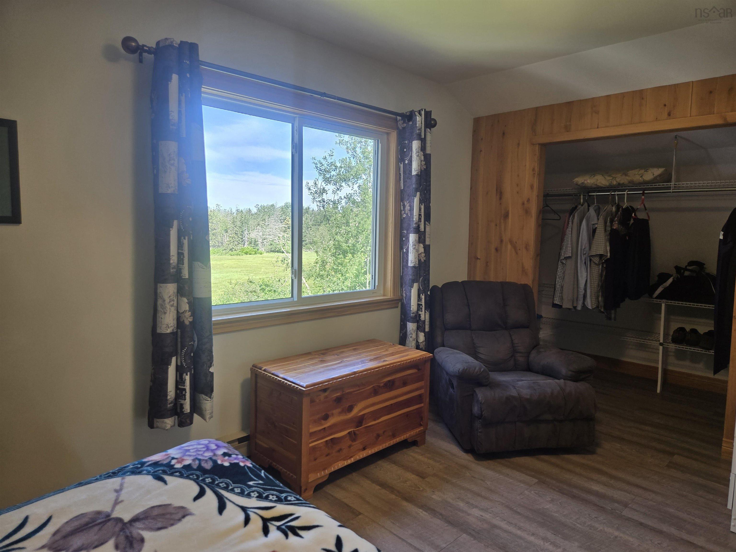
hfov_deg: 73.9
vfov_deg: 58.9
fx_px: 489
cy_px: 276
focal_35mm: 23
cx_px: 368
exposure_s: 1/120
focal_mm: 5.4
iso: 50
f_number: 1.8
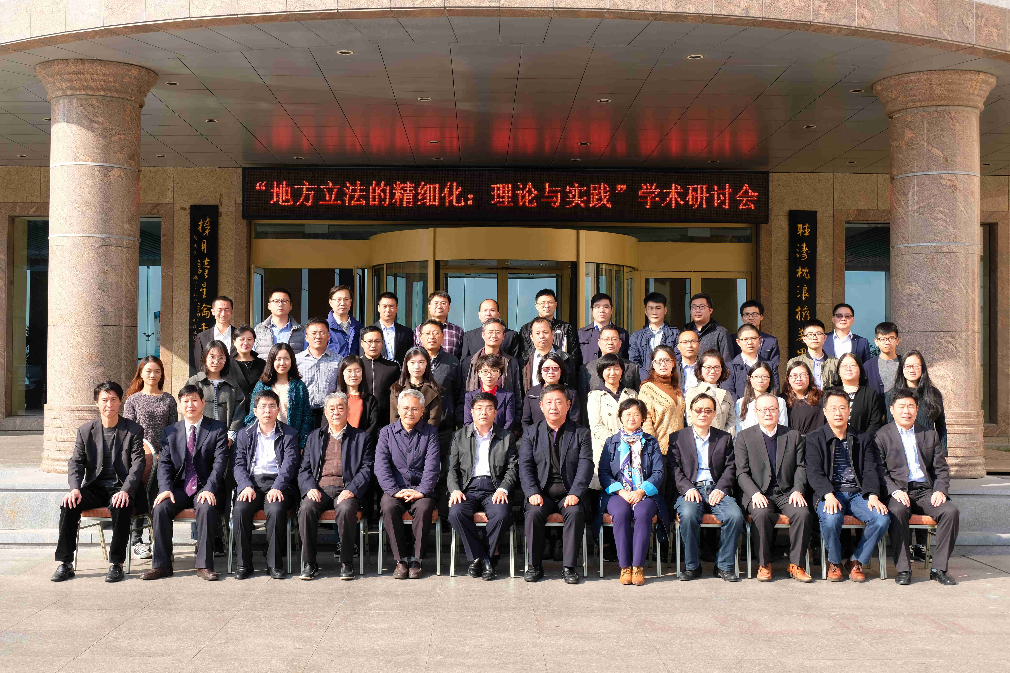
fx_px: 1178
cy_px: 336
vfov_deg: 31.9
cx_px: 505
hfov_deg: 46.4
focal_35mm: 42
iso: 200
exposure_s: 1/125
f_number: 8
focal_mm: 28.2
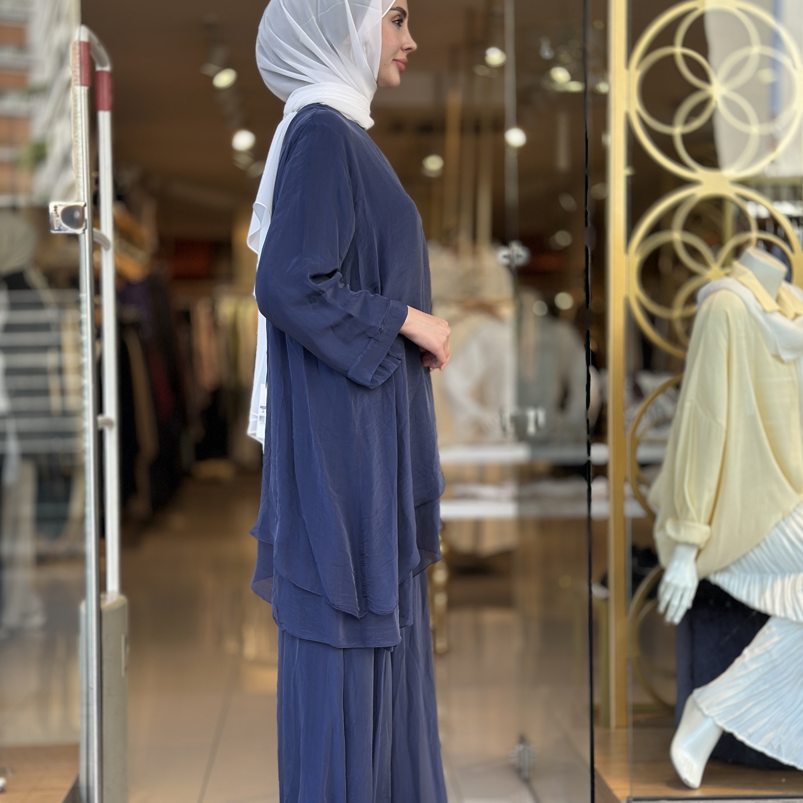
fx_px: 1496
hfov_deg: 30.0
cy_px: 444
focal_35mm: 57
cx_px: 404
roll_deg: -0.8
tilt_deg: -2.7
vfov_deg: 30.0
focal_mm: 6.86
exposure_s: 1/372
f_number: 1.78
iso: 80
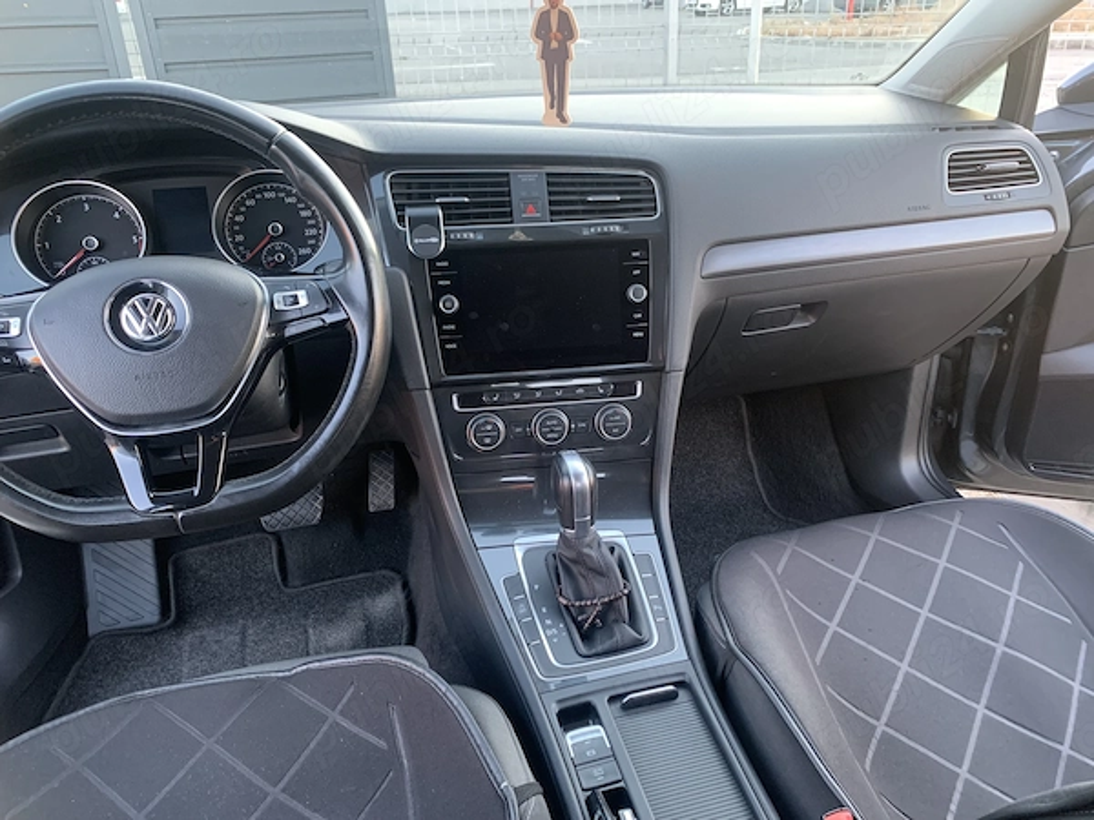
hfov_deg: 67.3
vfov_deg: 53.1
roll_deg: +0.8
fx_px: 822
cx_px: 547
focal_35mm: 26
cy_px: 410
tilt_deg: -25.6
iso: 160
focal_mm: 4.25
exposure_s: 1/60
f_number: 1.8
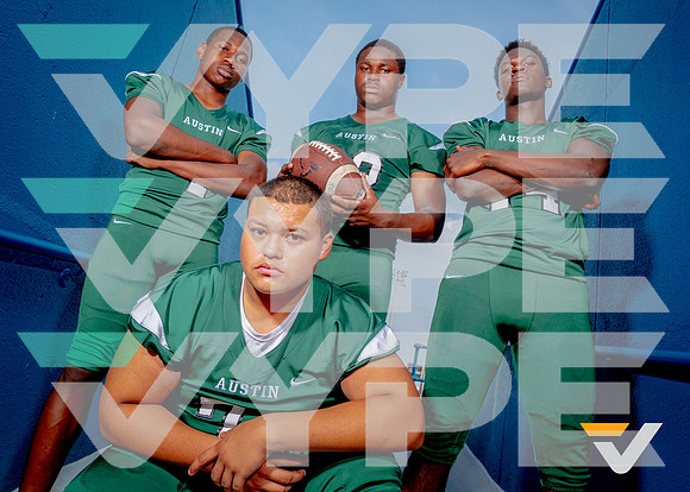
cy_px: 233
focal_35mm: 26
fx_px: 519
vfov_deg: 50.7
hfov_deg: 67.2
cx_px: 364
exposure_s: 1/125
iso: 100
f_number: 9.5
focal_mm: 24
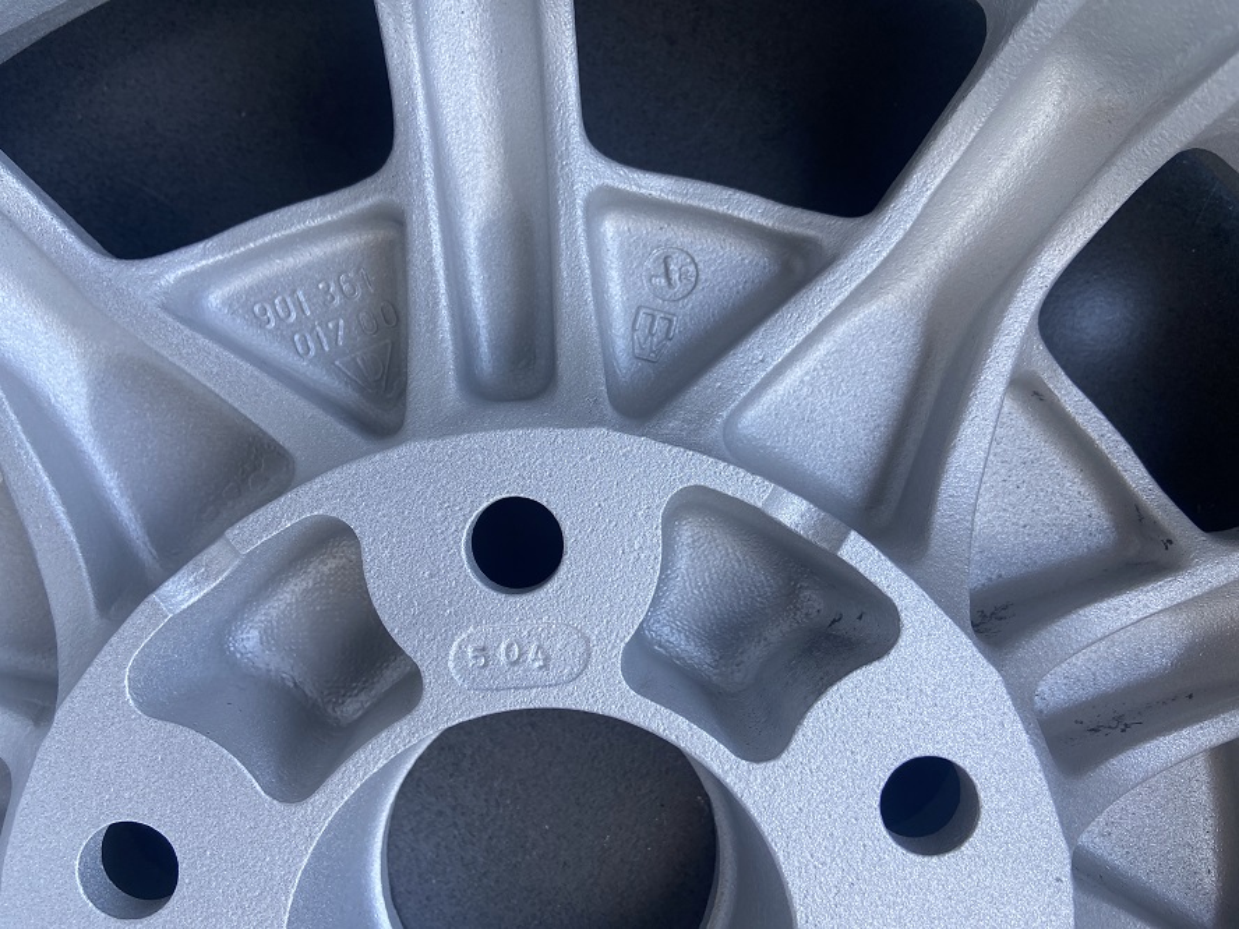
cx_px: 620
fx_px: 931
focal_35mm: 26
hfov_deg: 67.3
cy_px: 464
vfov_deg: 53.1
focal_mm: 4.25
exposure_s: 1/121
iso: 50
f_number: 1.8
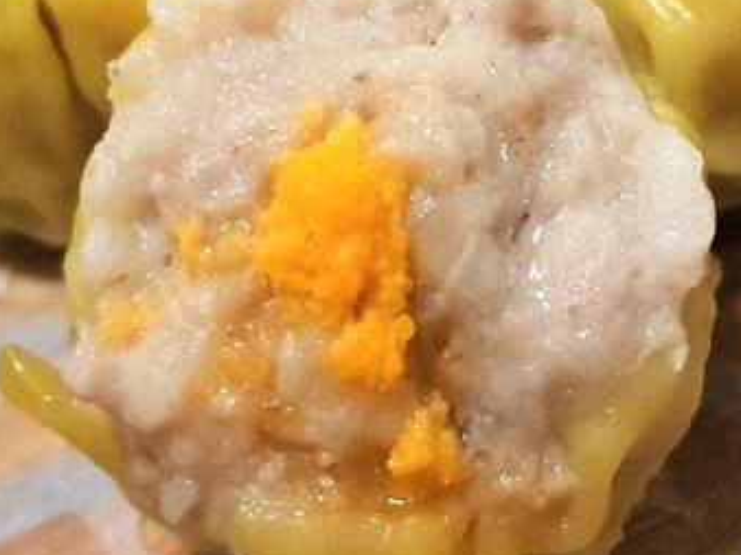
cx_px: 489
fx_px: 1647
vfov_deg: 18.9
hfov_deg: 25.2
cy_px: 92
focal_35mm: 77
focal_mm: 4.32
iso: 500
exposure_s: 1/40
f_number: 1.7
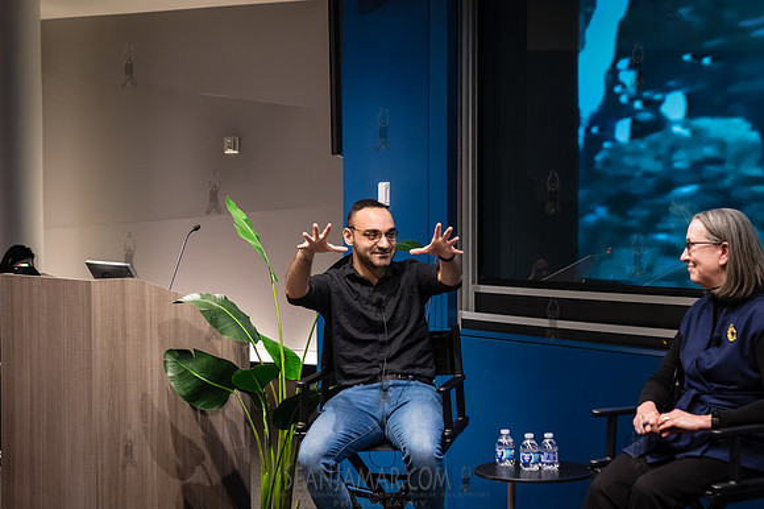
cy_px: 254
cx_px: 368
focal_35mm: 66
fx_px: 1402
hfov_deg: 30.5
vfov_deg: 20.6
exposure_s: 1/200
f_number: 4
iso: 6400
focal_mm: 62
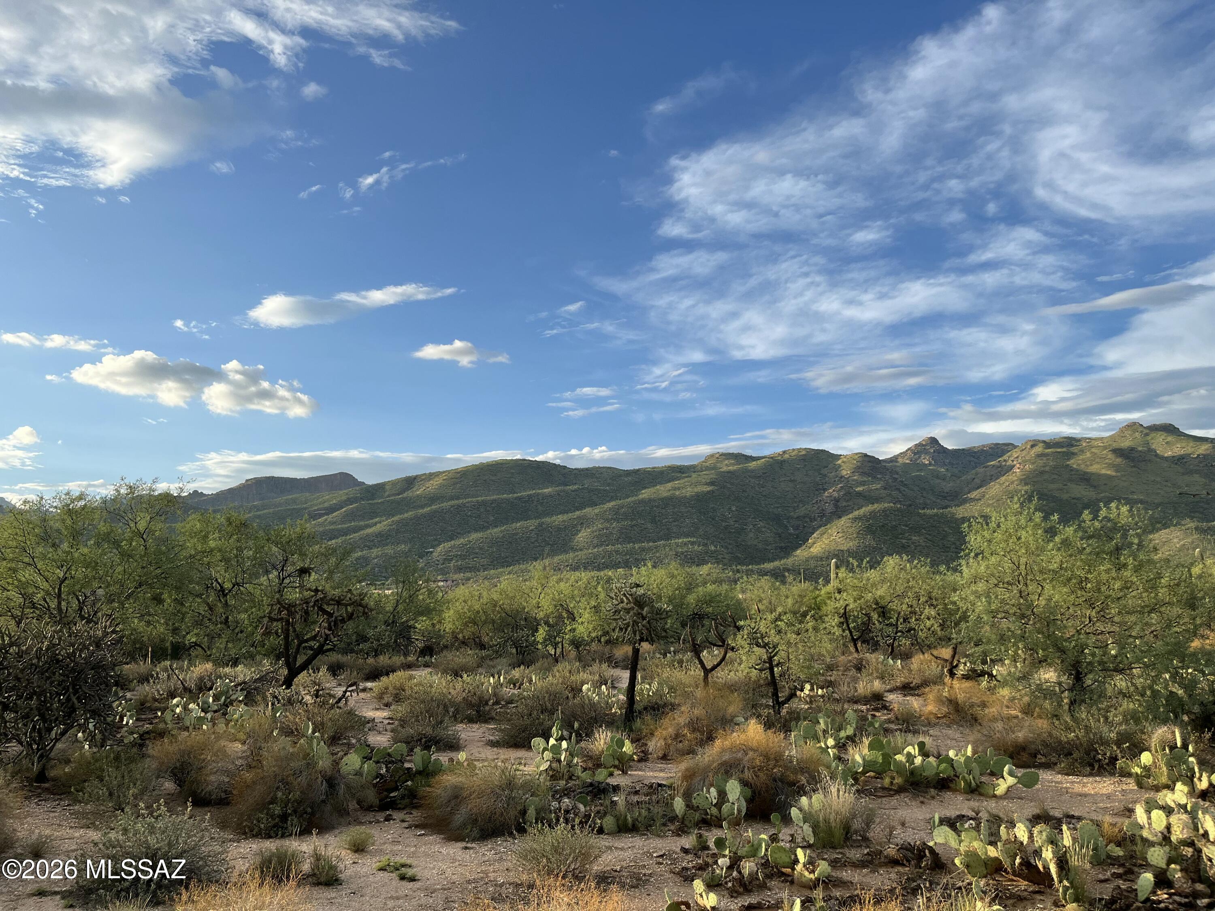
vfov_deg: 53.1
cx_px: 608
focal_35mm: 26
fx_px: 913
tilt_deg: +11.6
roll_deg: +0.1
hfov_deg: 67.3
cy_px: 456
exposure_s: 1/2024
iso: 50
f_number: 1.6
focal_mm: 5.1
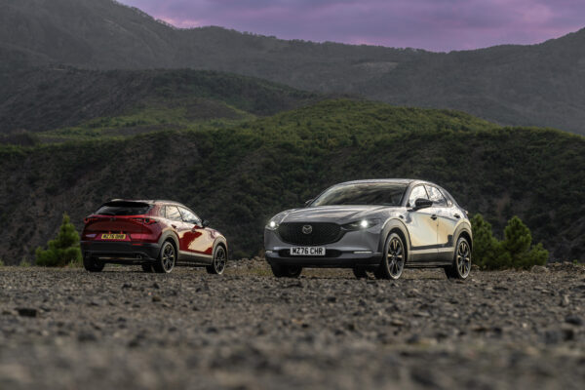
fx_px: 1284
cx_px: 292
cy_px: 195
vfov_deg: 17.3
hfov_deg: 25.7
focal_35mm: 79
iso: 50
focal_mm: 79
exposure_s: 1/80
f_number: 6.3
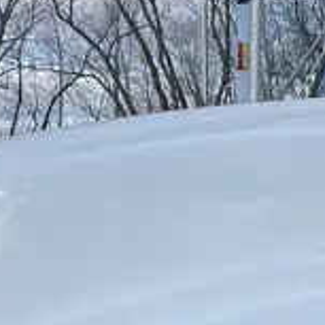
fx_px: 1476
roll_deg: +0.4
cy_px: 276
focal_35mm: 139
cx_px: 835
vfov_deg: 12.5
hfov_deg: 10.4
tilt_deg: -2.2
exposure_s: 1/1387
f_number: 1.6
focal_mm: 5.1
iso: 32
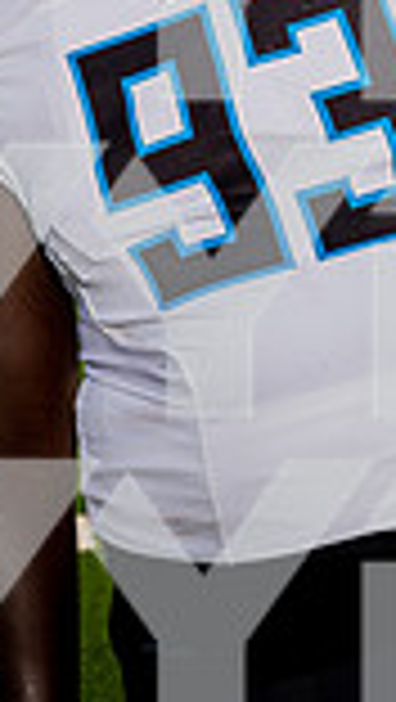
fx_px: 2254
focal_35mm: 121
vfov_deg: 17.7
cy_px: 284
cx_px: 320
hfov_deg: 10.0
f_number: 7.1
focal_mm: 40
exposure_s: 1/250
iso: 100
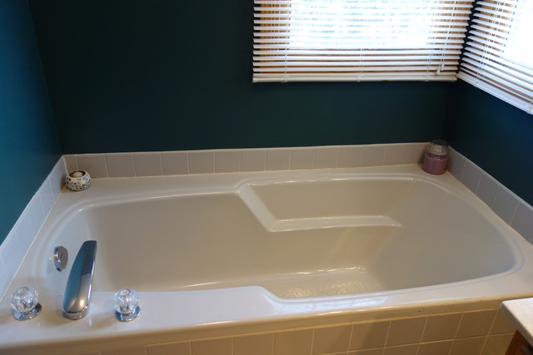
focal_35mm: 28
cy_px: 178
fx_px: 415
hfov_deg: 65.5
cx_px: 266
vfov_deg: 46.4
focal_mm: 10.4
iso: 250
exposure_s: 1/100
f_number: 1.8
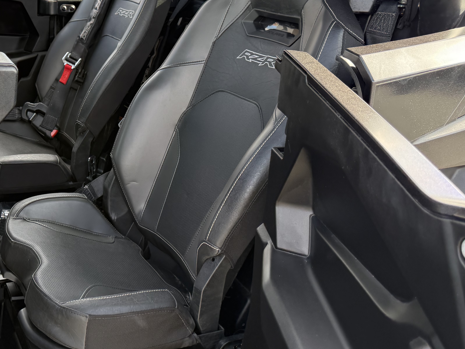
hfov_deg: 42.1
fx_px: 578
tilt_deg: -18.8
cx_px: 99
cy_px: 123
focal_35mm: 43
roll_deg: -0.8
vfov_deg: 33.4
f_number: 1.78
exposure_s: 1/289
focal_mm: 6.76
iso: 100
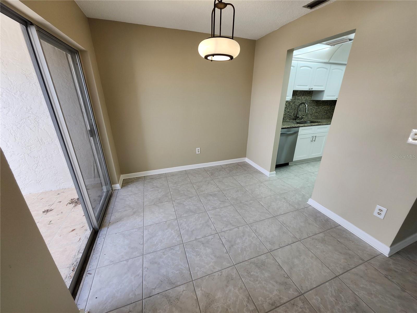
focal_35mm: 13
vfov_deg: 89.9
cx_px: 208
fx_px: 157
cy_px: 156
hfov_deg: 106.2
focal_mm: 1.74
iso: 50
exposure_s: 1/60
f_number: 2.2
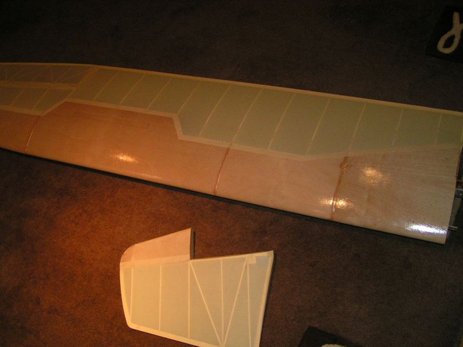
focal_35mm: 38
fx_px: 508
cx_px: 232
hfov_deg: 49.0
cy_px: 174
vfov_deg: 37.7
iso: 200
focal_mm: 5.8
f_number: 2.8
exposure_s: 1/40
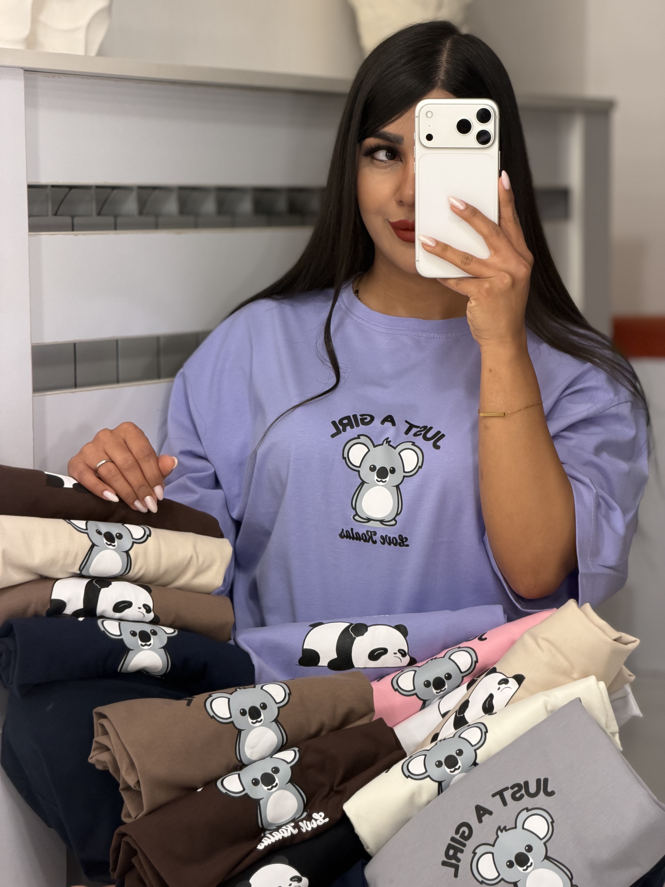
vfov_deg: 19.6
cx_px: 332
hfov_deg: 14.8
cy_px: 444
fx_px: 2561
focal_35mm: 100
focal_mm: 16.89
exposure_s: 1/100
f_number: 2.8
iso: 125
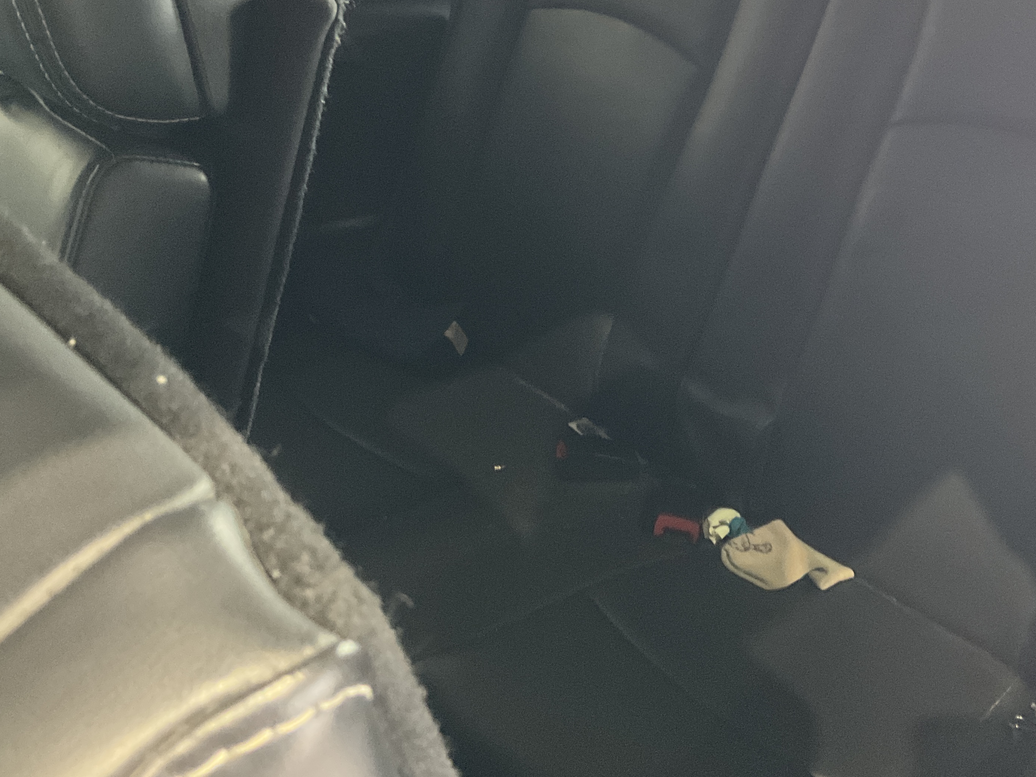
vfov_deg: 34.1
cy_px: 276
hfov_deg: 44.3
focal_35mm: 42
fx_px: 1257
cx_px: 668
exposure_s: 1/30
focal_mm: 3
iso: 400
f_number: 1.8
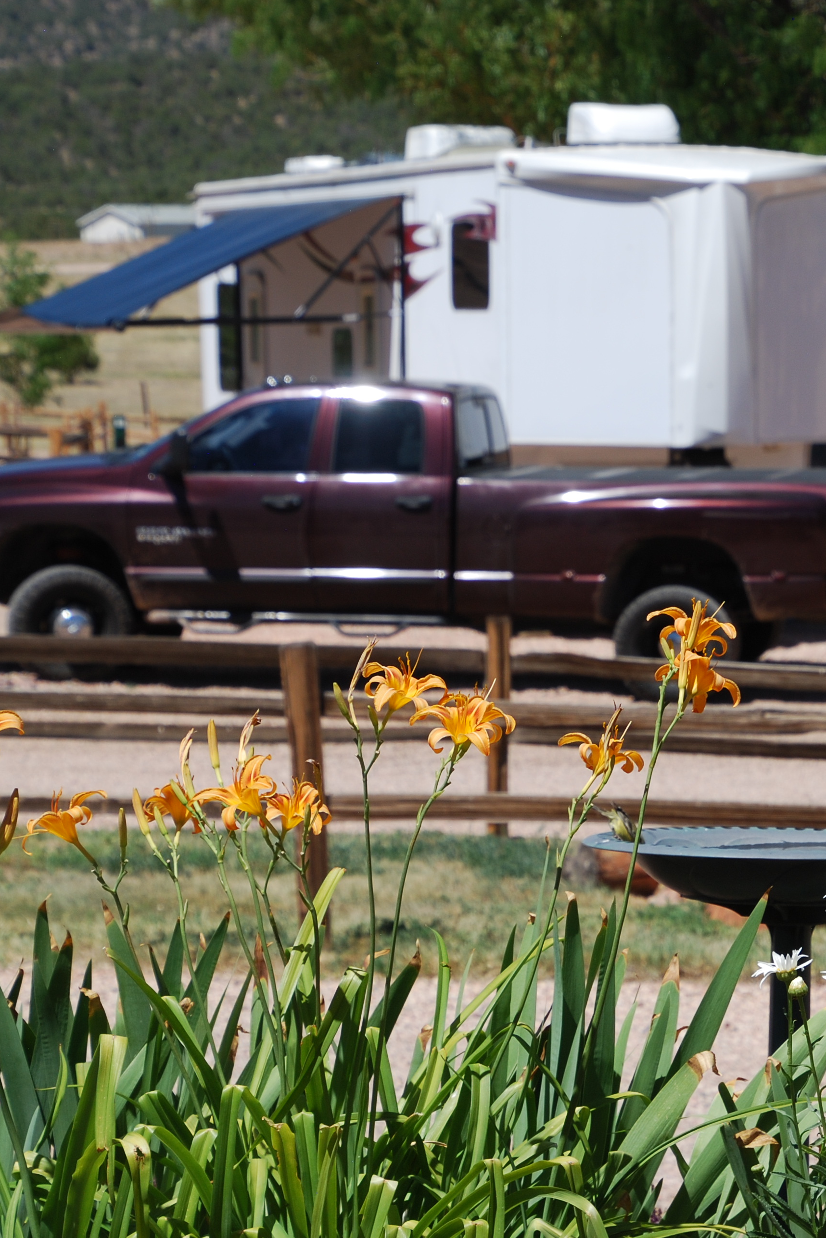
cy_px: 617
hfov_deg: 9.7
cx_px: 853
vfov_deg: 14.7
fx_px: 4817
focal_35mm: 140
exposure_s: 1/250
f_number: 10
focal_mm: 62
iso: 110
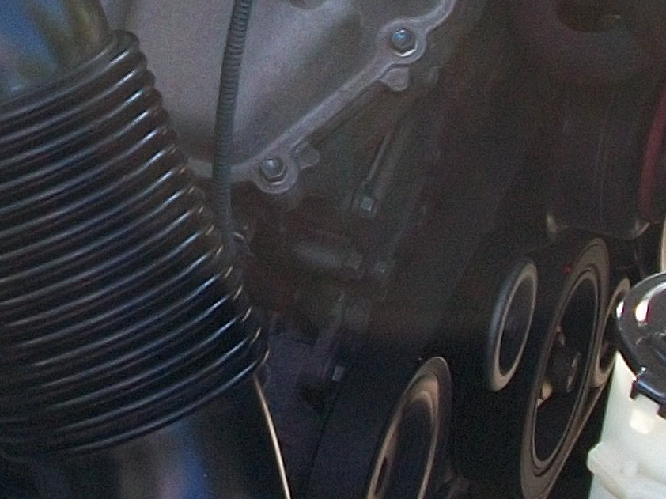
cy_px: -168
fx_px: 2539
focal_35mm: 132
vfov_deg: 10.9
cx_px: -62
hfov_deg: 14.6
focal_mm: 5.7
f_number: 2.9
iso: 80
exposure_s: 1/100
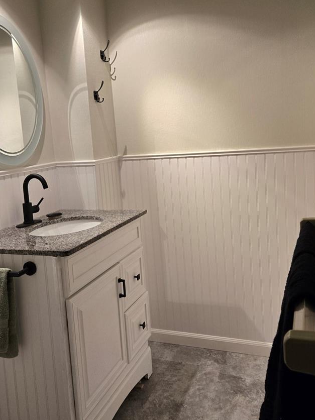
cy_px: 187
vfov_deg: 55.2
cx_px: 153
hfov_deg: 42.9
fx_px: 400
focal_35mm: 33
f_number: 1.8
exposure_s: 1/120
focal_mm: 5.4
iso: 200
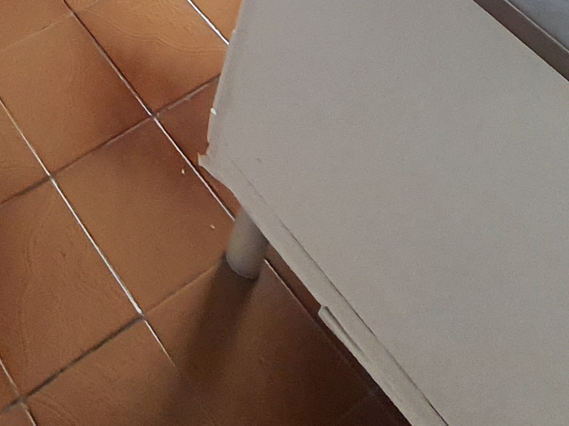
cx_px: -142
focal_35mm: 60
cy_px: -492
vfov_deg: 16.5
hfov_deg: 27.6
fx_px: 986
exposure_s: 1/60
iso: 125
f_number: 2.2
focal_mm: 1.74
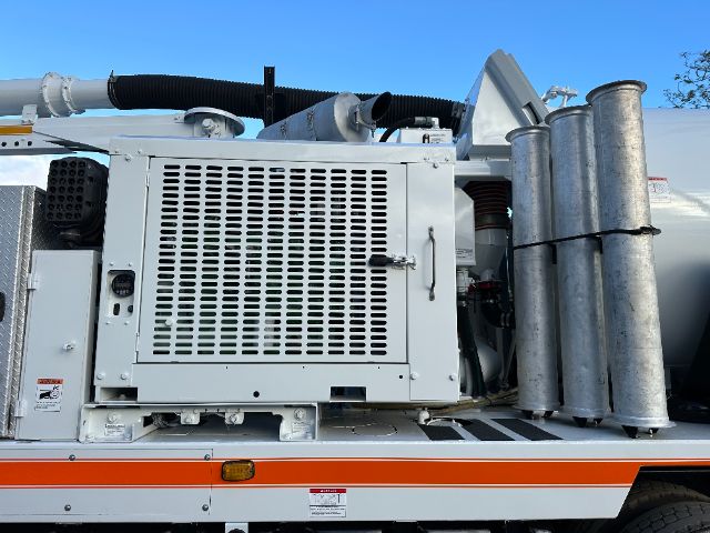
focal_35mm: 24
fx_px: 492
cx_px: 355
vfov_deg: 56.8
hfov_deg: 71.6
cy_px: 266
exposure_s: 1/1393
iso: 80
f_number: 1.78
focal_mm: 6.86
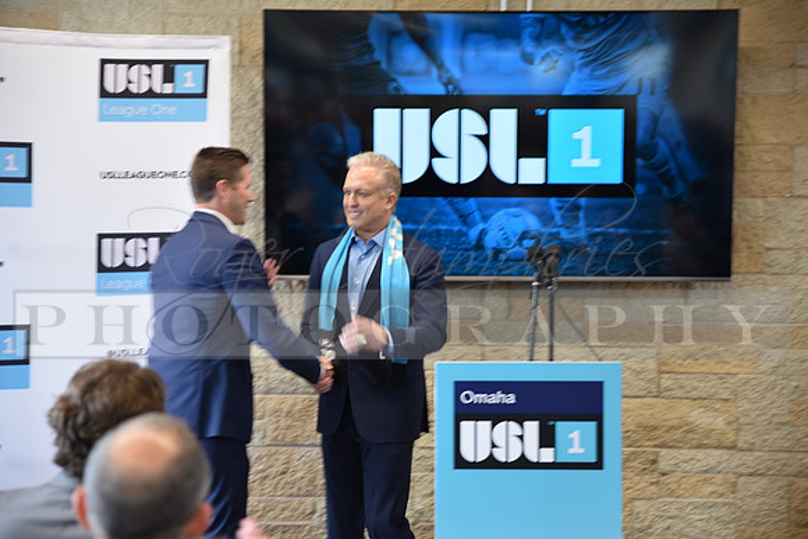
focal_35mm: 70
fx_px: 1571
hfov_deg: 28.8
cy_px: 270
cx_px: 404
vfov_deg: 19.5
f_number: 2.8
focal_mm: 70
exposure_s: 1/50
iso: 400
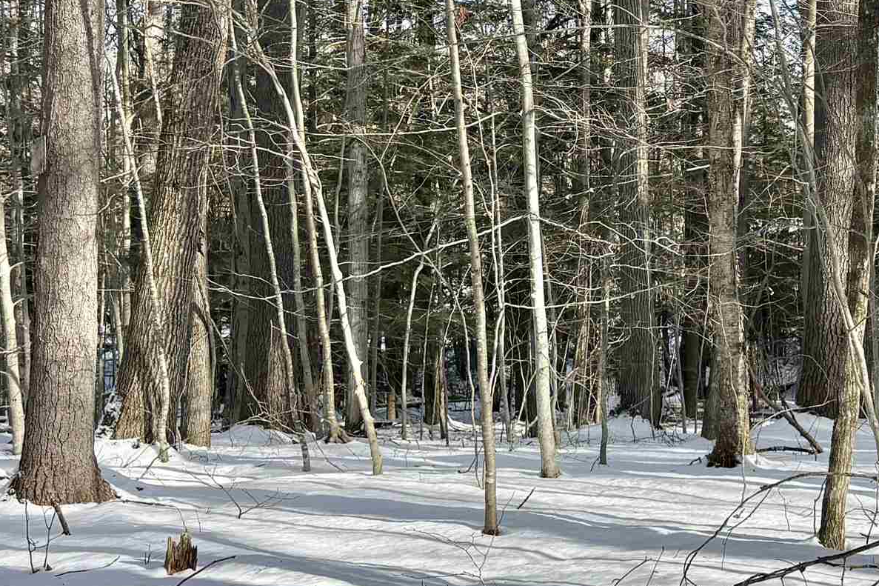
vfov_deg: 19.5
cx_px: 1029
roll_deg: +1.1
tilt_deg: -2.4
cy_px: 301
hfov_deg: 26.0
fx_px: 1709
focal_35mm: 70
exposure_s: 1/1706
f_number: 1.6
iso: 50
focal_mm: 5.96
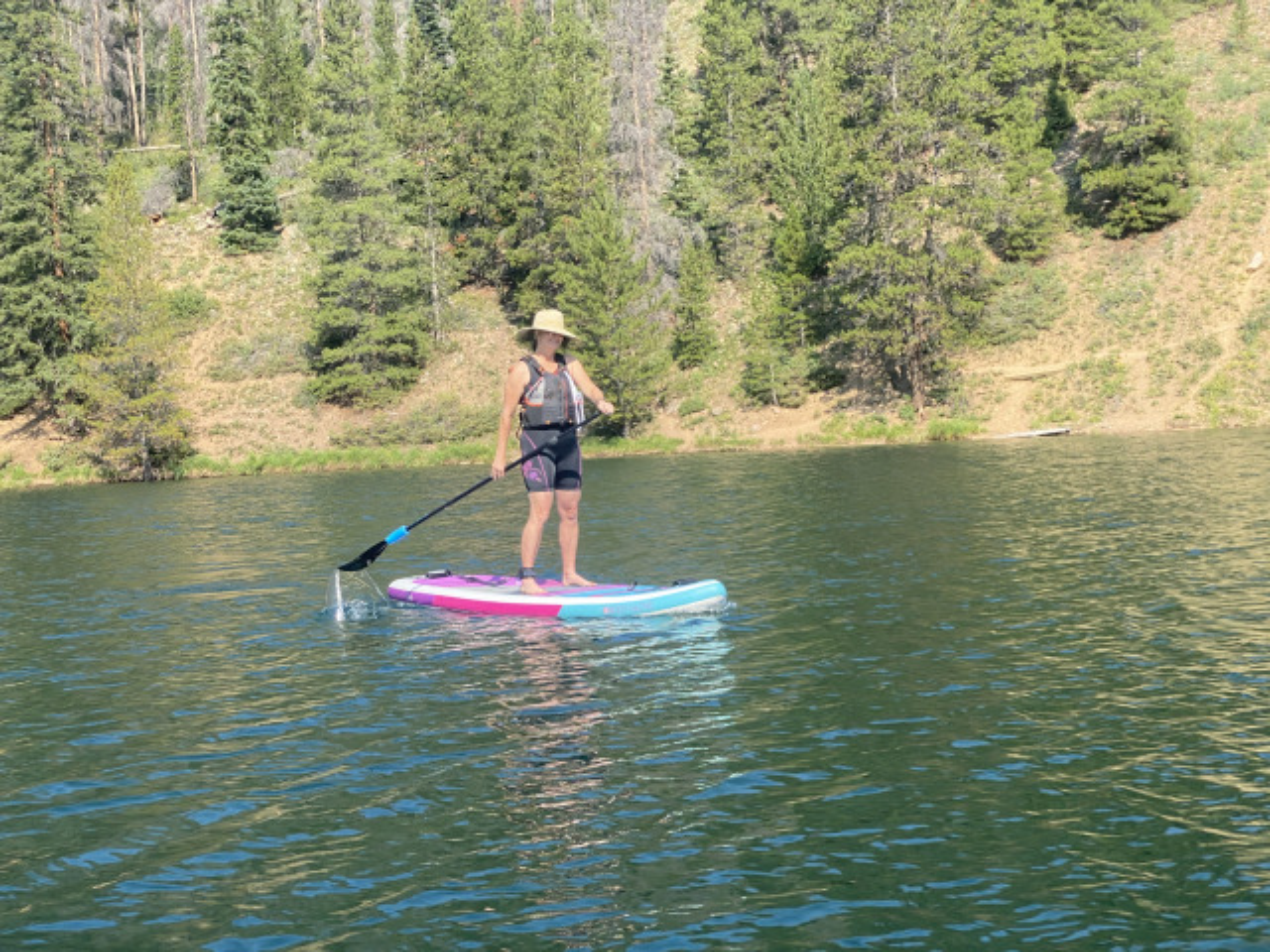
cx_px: 635
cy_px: 476
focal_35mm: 52
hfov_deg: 36.8
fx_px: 1908
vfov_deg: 28.0
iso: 20
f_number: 2
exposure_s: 1/470
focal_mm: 6
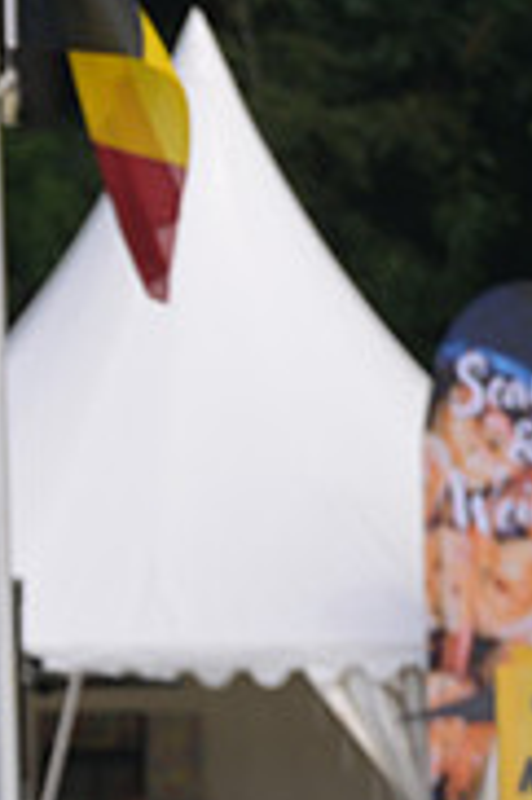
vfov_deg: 1.6
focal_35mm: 1277
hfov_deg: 1.1
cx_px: -580
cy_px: 657
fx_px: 28359
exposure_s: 1/1250
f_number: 5
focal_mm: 400
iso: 250
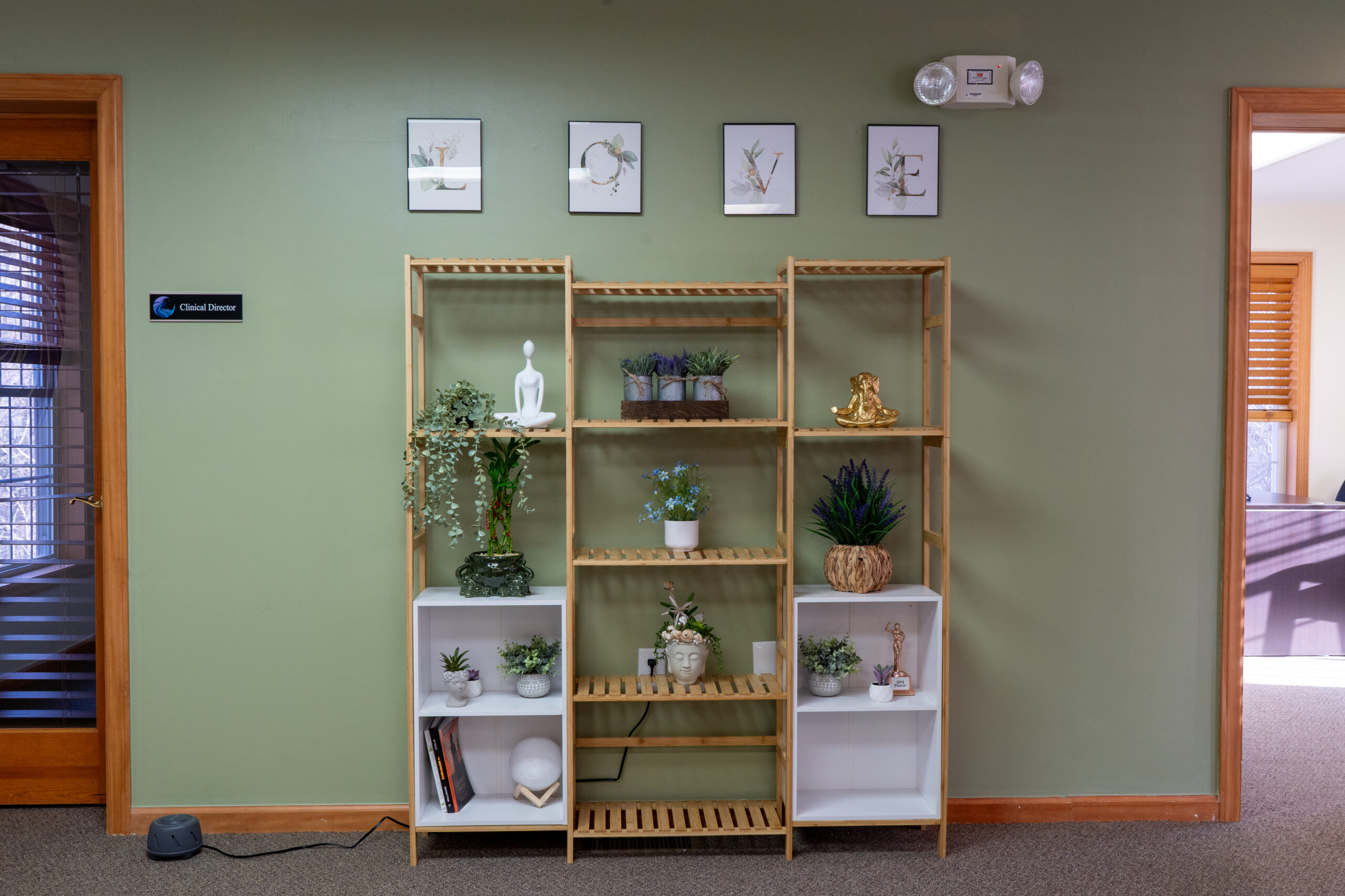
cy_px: 448
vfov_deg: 38.9
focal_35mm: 34
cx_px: 672
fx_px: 1270
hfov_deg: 55.8
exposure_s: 1/25
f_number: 10
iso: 1000
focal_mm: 34
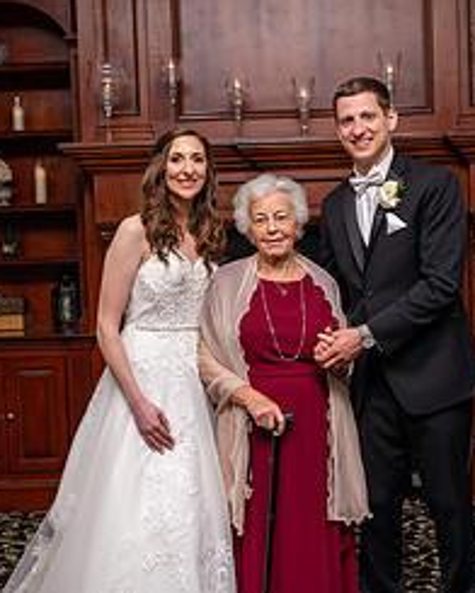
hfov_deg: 25.3
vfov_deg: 31.5
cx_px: 301
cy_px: 303
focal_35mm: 60
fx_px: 1054
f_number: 4.5
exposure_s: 1/125
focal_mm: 27
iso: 800
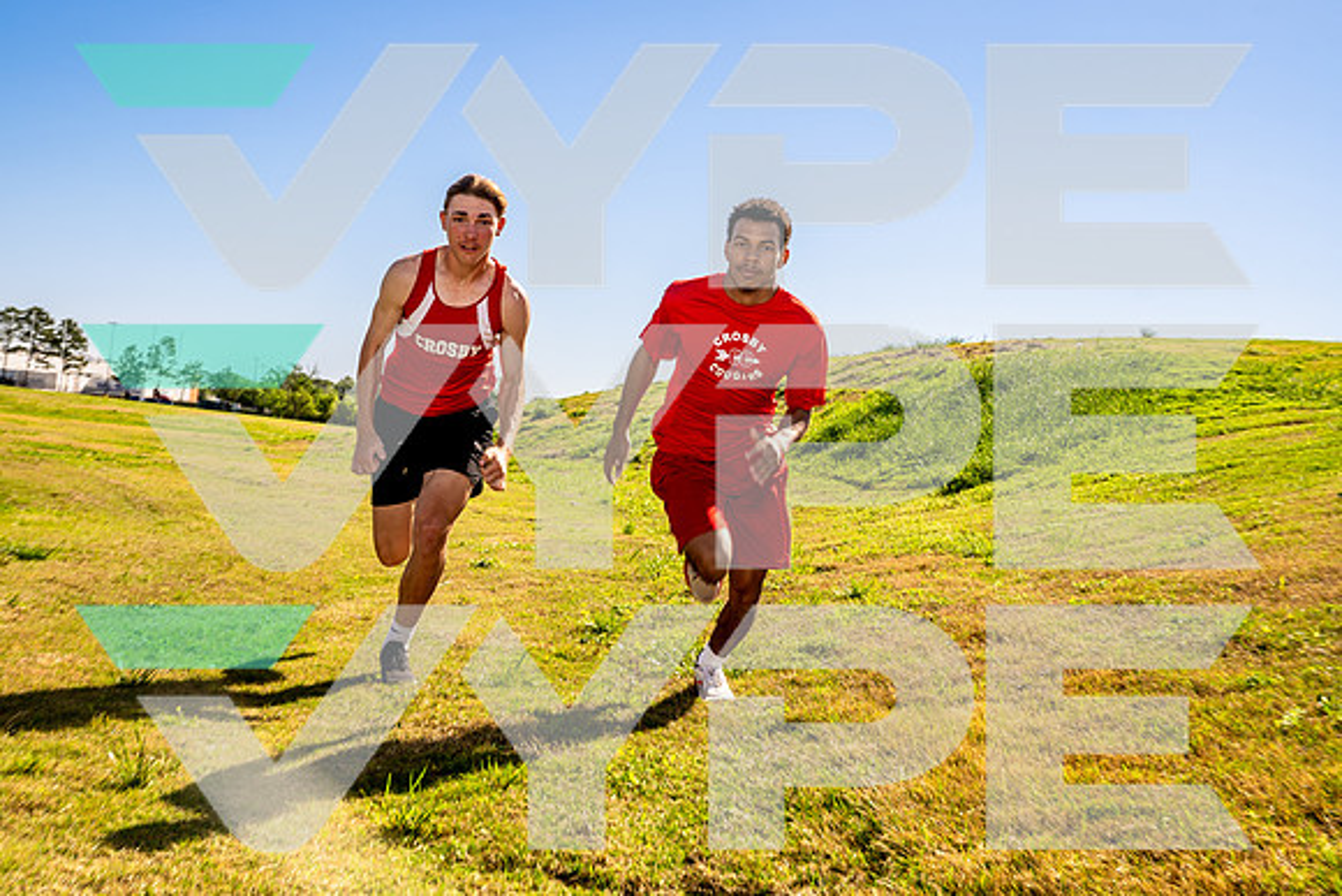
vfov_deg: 29.6
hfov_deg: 43.2
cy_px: 430
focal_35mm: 45
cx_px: 608
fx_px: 1694
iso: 100
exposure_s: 1/250
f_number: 8
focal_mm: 41
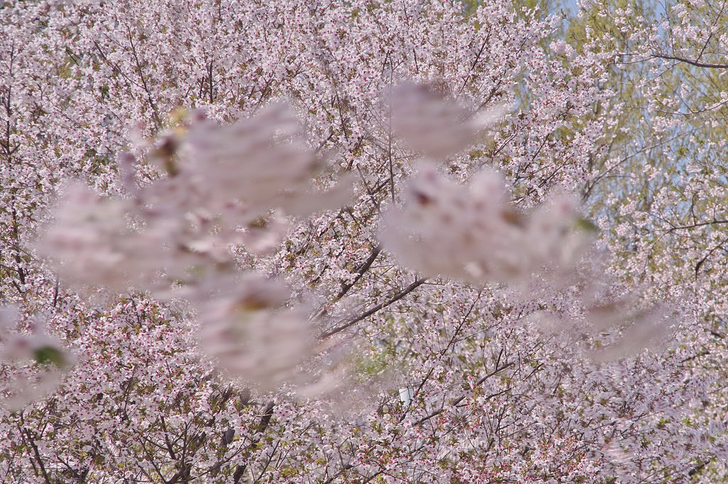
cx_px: 364
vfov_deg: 6.8
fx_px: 4092
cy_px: 242
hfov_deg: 10.2
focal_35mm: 202
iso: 200
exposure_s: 1/4
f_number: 13
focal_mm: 135
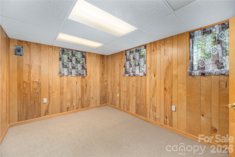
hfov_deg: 104.3
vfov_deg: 81.2
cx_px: 118
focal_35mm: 14
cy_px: 78
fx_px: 91
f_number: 8
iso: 320
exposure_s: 1/50
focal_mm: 14
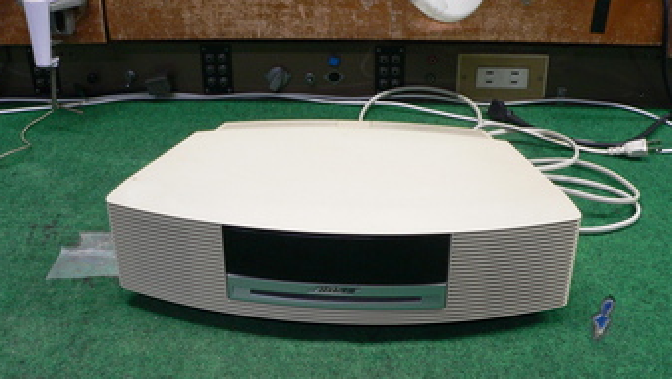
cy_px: 193
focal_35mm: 44
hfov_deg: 46.4
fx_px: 784
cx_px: 347
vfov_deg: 27.1
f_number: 2.8
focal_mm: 6
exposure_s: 1/25
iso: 200
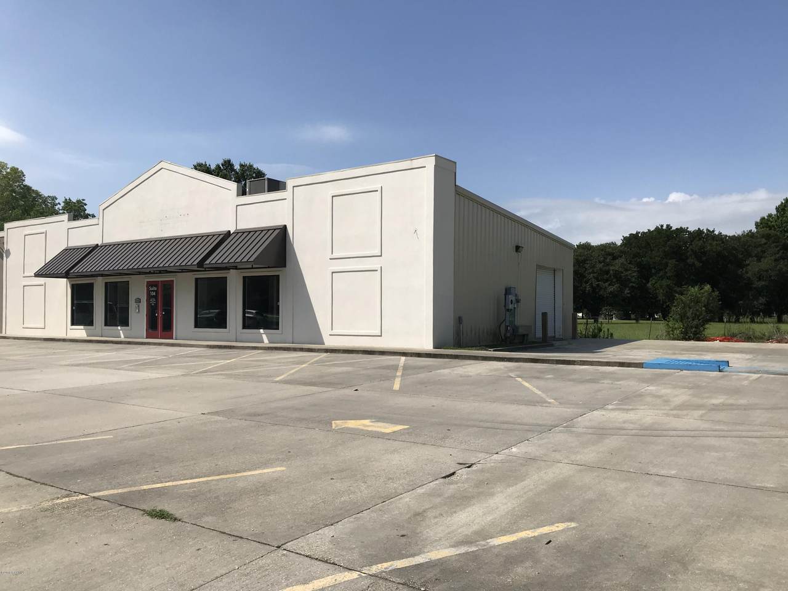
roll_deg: -0.1
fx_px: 637
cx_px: 394
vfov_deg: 49.7
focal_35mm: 28
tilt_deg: +1.8
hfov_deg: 63.4
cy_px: 296
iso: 20
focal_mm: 3.99
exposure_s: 1/4566
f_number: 1.8
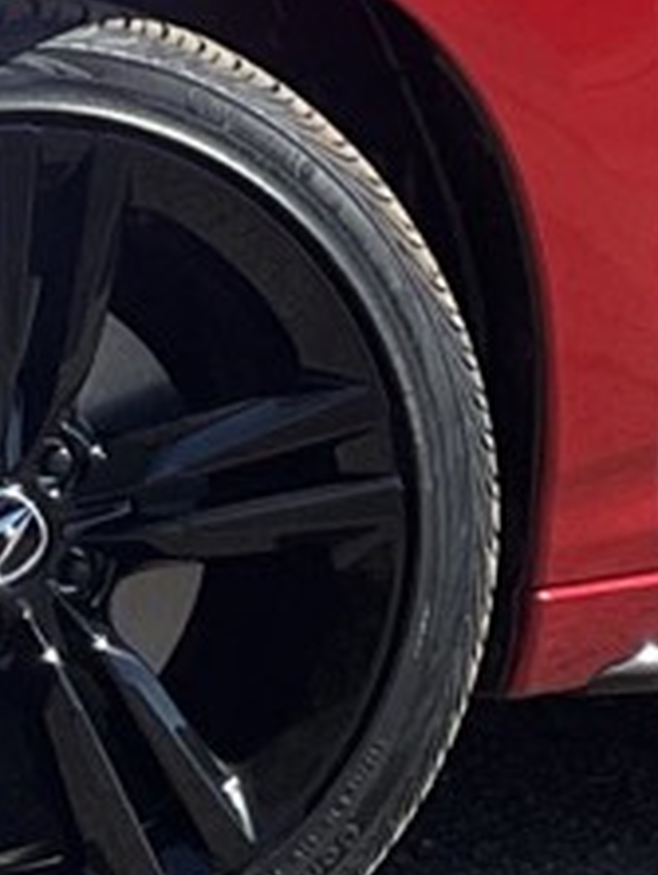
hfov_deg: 2.7
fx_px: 14014
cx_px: 335
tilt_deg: -3.5
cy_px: -114
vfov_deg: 3.6
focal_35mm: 554
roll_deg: -0.5
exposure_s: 1/457
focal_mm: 9
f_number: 2.8
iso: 32
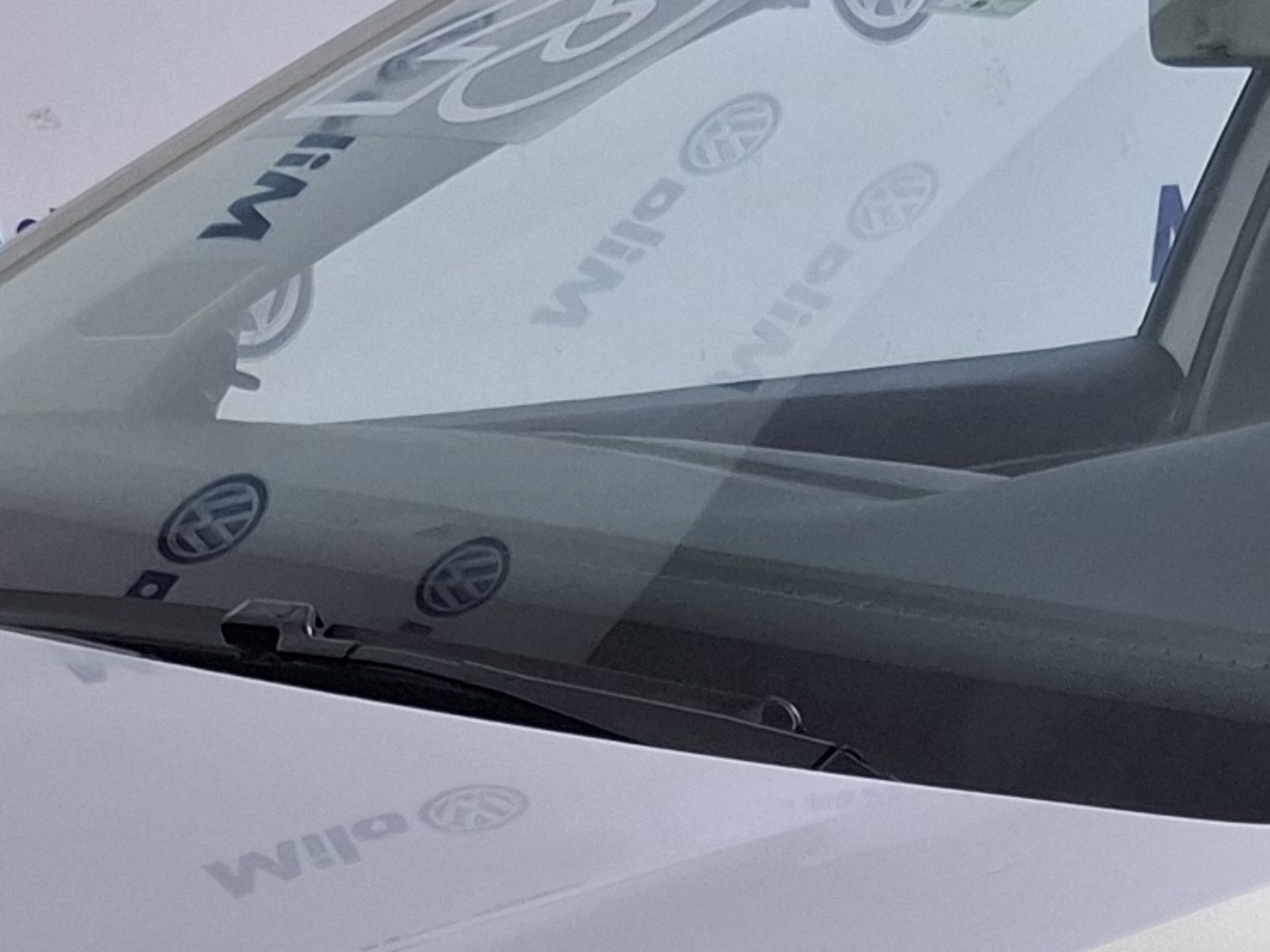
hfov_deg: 15.5
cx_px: 1043
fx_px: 4623
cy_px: 1780
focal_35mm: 126
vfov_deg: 10.9
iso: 250
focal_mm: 5.54
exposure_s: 1/60
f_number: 1.8
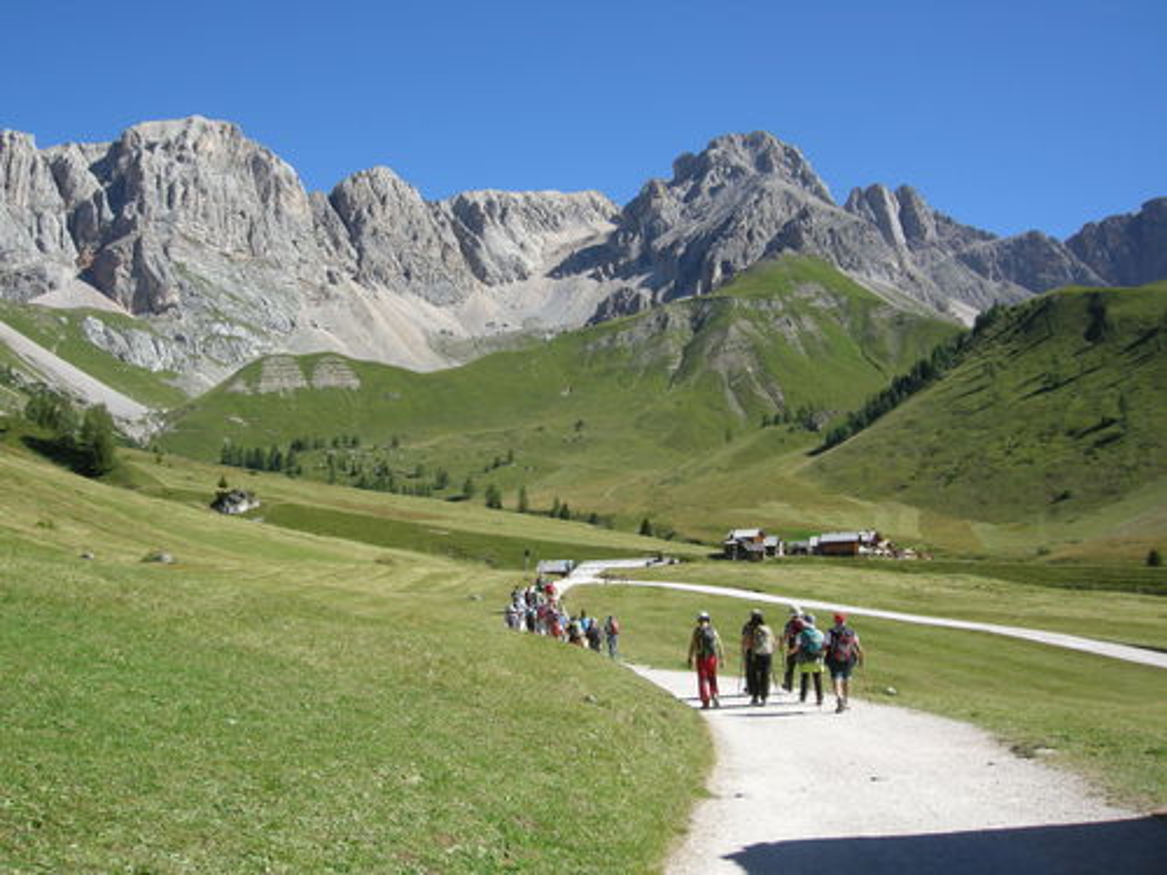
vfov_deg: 39.7
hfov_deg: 51.4
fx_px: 1214
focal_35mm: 36
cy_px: 438
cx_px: 584
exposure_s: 1/220
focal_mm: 7.5
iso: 64
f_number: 5.4
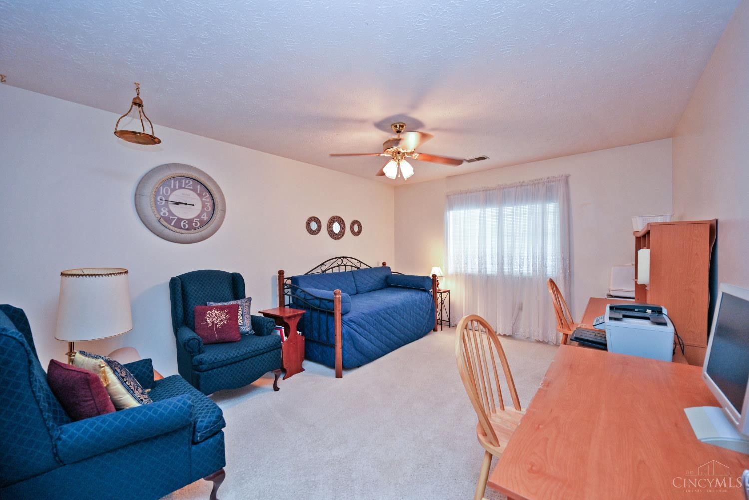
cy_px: 250
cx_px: 374
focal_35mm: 14
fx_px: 291
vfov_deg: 81.2
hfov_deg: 104.3
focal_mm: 14
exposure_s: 1/60
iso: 360
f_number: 4
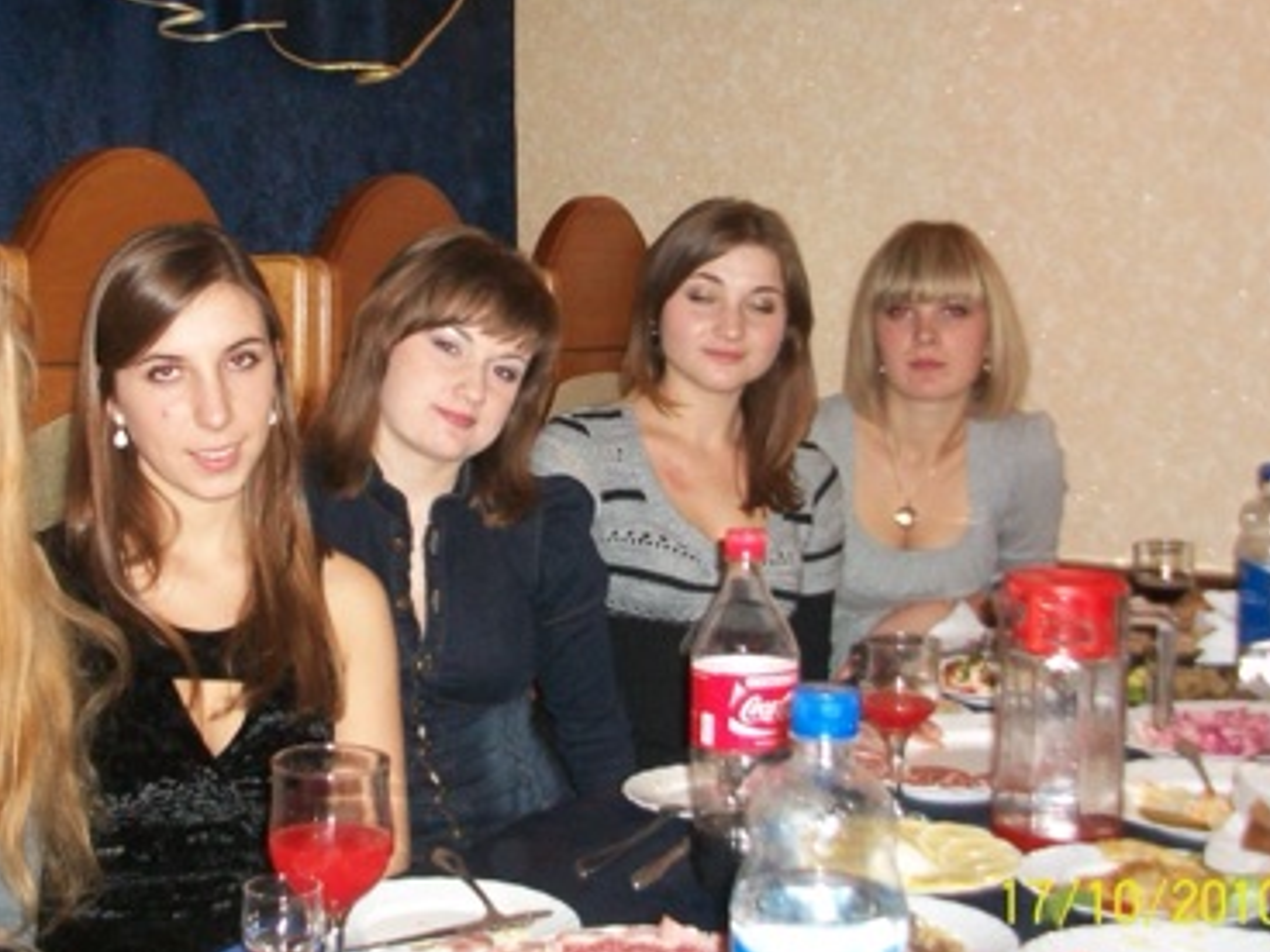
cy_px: 379
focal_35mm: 48
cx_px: 480
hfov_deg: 39.4
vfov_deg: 30.2
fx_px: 1761
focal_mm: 5.7
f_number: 2.8
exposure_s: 1/60
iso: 160
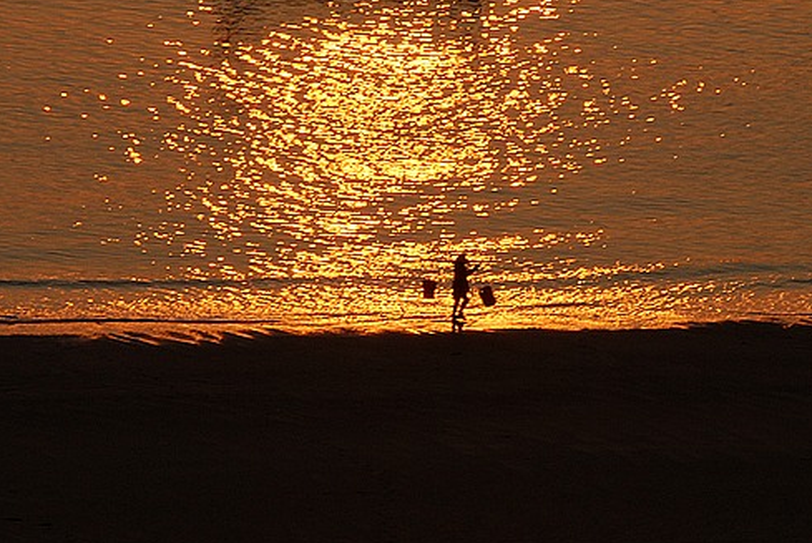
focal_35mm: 613
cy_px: 283
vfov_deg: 2.2
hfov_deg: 3.4
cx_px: 470
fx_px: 13839
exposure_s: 1/80
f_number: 22
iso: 200
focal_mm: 200
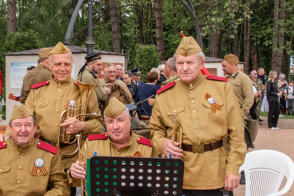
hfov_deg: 28.5
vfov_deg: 19.5
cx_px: 80
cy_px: 105
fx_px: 572
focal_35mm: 70
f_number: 13
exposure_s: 1/160
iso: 320
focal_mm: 27
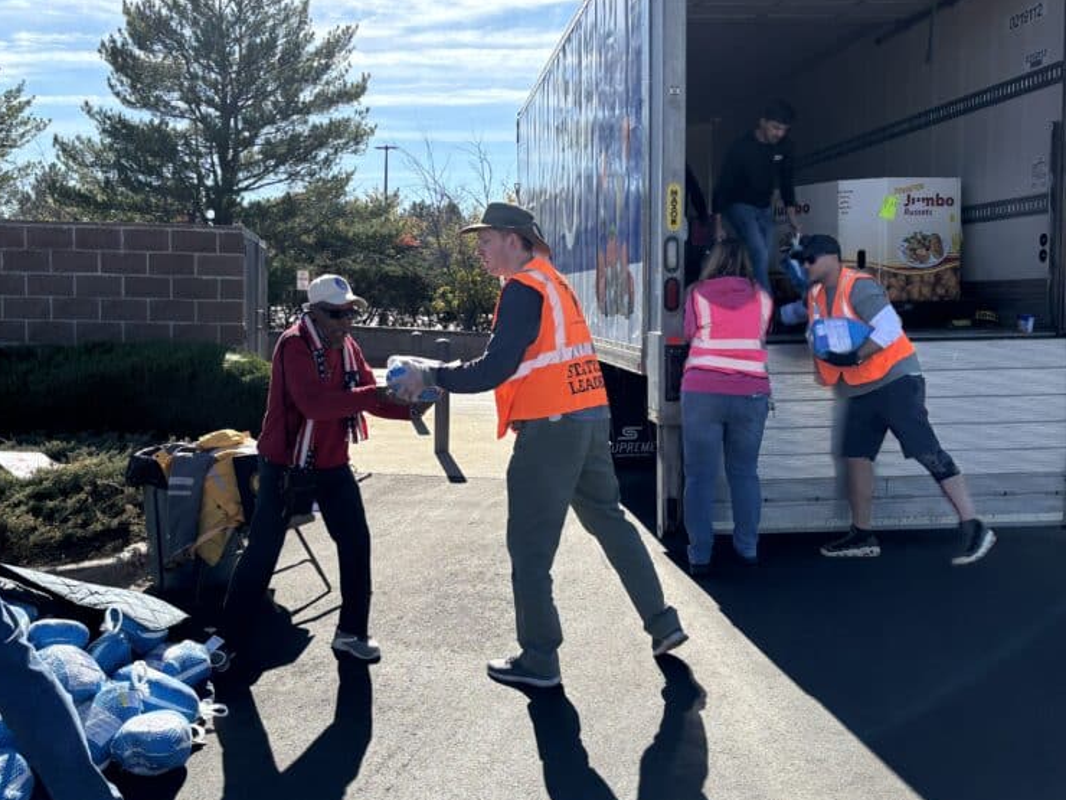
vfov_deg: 39.6
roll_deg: -2.5
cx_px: 468
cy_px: 383
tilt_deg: -3.9
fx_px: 1109
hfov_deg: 51.2
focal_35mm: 36
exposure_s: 1/2513
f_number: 1.6
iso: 50
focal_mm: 5.96
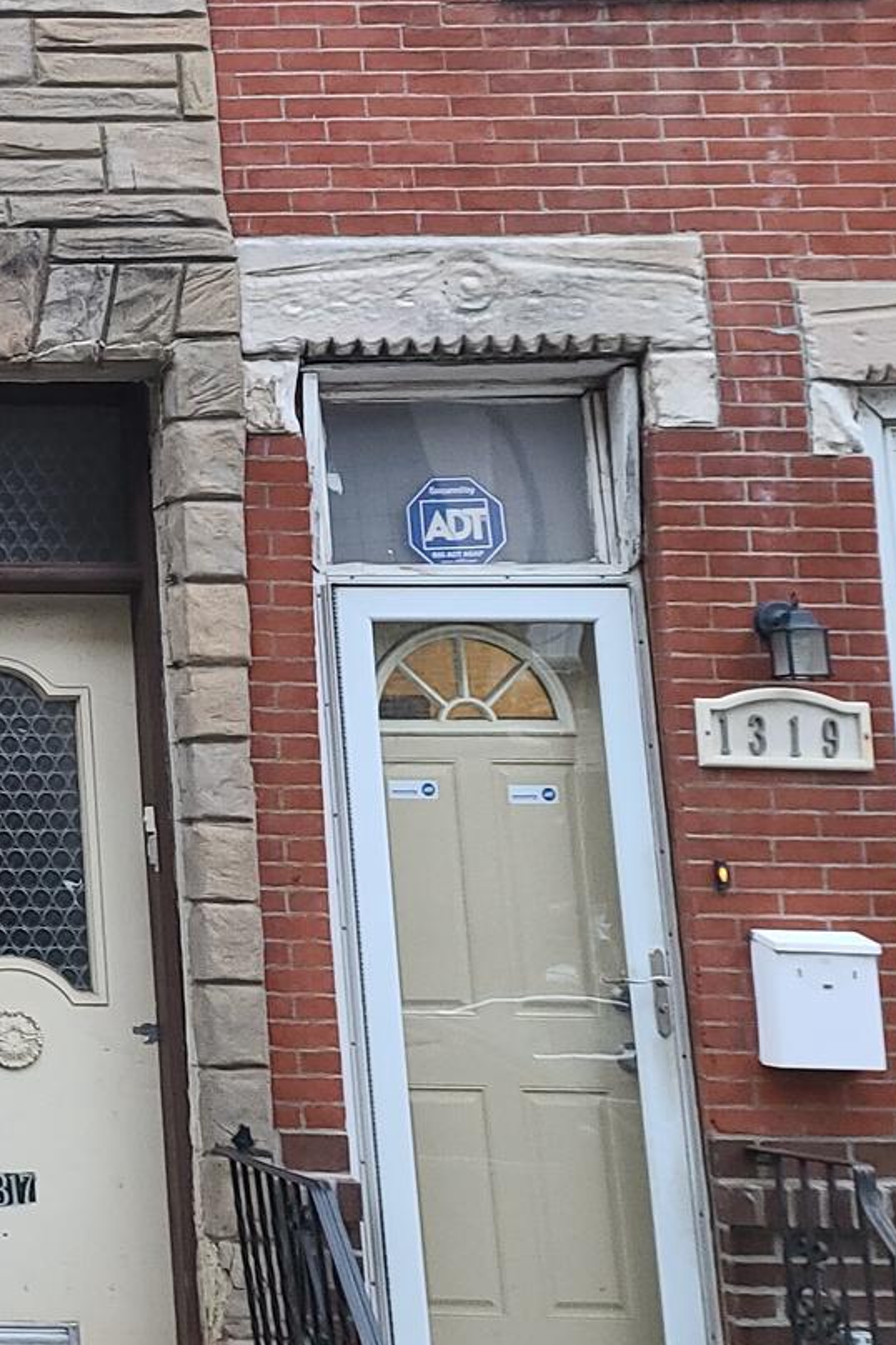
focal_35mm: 66
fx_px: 2464
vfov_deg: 30.3
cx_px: -573
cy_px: 442
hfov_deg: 17.7
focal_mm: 7
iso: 160
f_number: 1.8
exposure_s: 1/25
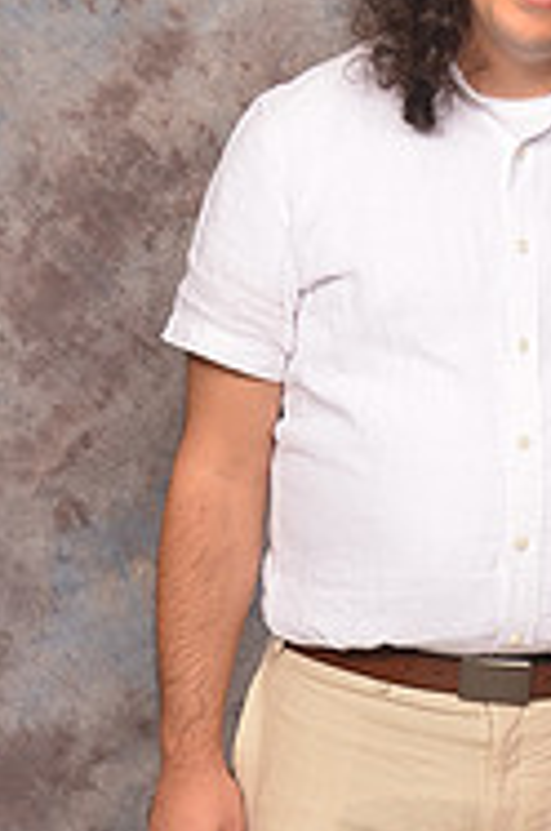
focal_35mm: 117
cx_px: 529
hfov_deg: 11.6
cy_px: 698
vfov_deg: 17.4
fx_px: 2686
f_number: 5.6
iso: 200
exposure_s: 1/60
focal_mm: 25
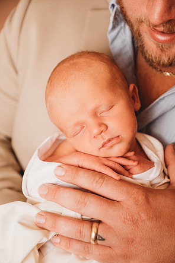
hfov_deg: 21.6
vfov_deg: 31.9
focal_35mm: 63
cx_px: 88
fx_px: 460
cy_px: 132
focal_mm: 62
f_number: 4
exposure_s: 1/160
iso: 100
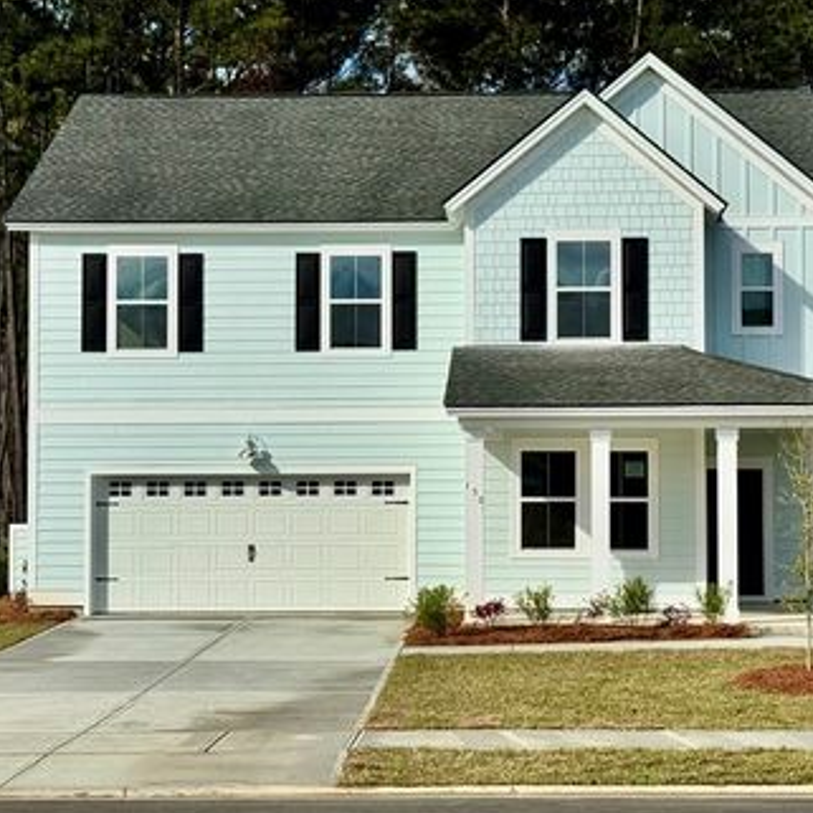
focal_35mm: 66
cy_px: 381
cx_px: 443
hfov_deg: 26.1
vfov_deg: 26.1
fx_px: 1754
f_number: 1.78
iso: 80
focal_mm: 6.76
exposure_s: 1/10526
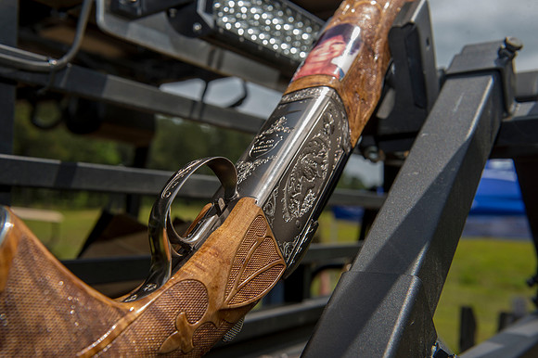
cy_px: 179
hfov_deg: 43.6
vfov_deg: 29.8
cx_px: 269
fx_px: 672
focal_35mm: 45
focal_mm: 45
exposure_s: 1/200
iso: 160
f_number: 9
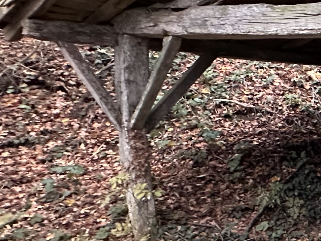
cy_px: 174
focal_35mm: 58
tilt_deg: -9.1
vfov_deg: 25.0
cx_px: 574
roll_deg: -2.3
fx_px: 538
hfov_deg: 21.7
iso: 400
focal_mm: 2.22
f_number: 2.2
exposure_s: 1/60
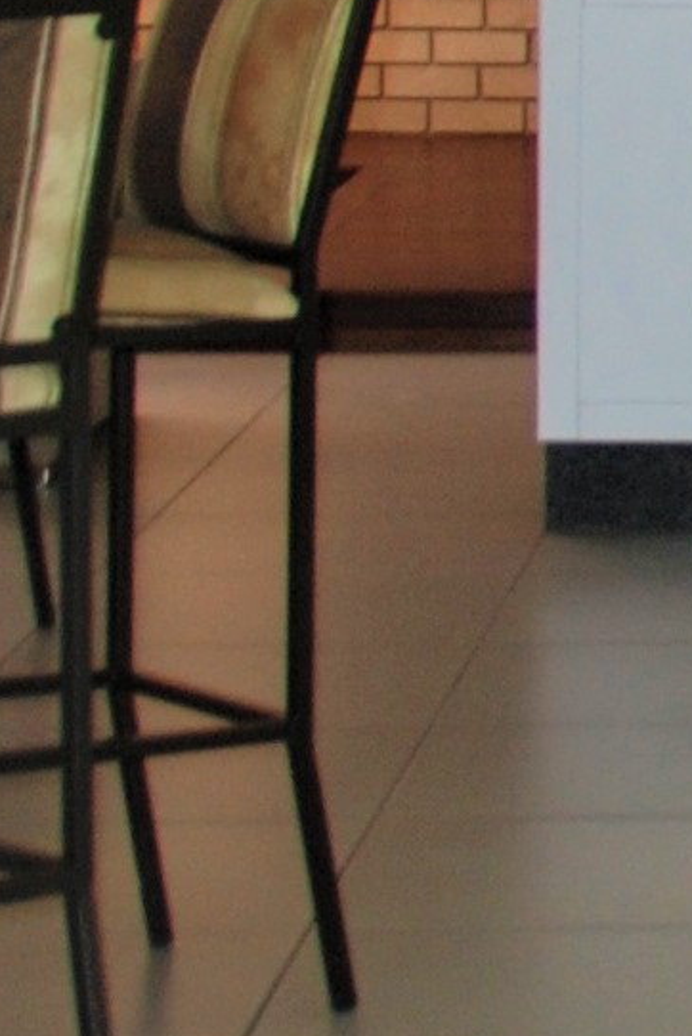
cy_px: -136
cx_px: 2552
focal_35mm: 193
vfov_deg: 10.5
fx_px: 5557
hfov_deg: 6.2
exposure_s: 1/60
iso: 200
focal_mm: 18
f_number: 3.5
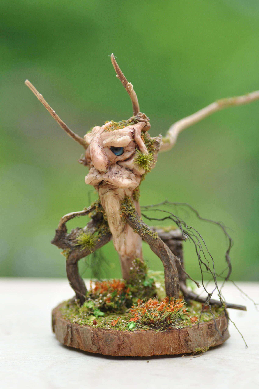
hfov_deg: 10.1
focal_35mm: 135
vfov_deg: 15.2
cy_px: 194
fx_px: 1461
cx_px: 130
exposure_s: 1/1000
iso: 500
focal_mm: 90
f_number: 4.5
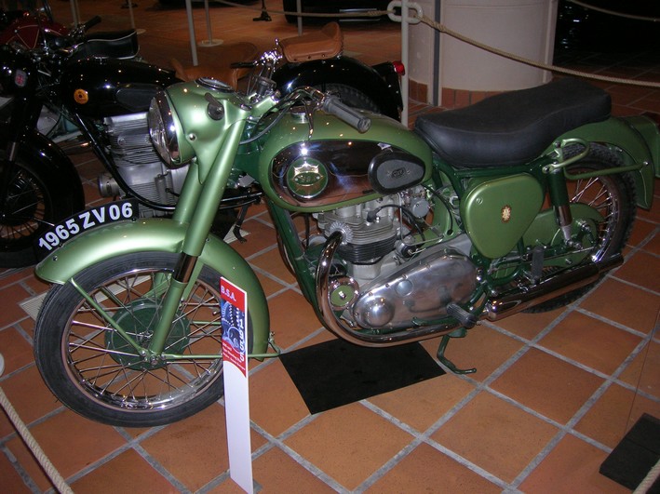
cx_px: 330
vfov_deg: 41.8
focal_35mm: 34
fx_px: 648
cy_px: 247
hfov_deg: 54.0
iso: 107
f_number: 2.9
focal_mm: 5.7
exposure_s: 1/60.1
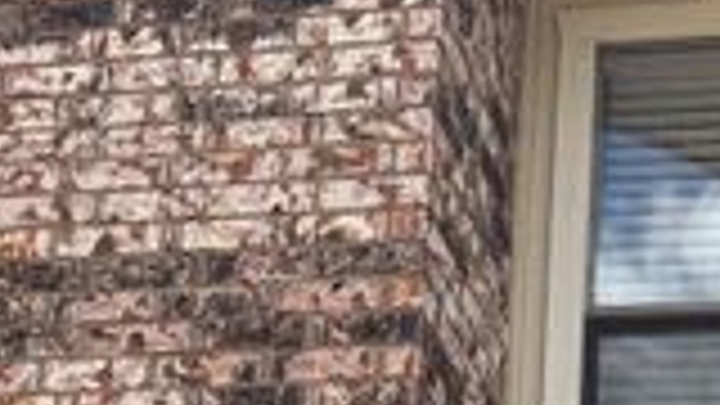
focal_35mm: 109
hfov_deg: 18.8
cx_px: 806
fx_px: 2081
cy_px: 1073
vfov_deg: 9.5
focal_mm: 6.76
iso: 100
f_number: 1.78
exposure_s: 1/4167
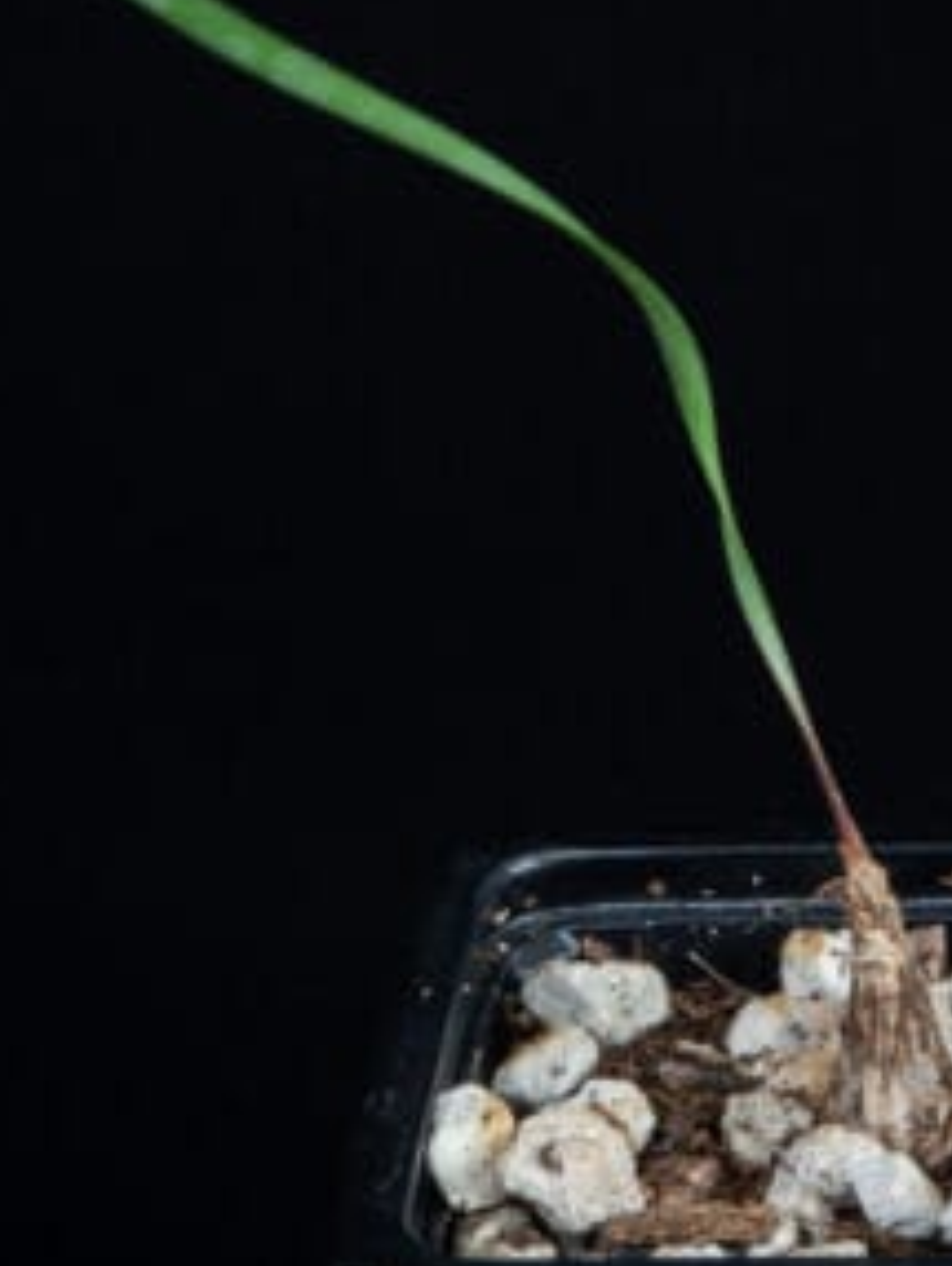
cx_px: 853
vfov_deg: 15.7
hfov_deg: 11.8
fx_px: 4577
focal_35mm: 125
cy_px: 472
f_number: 36
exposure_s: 6
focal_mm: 60
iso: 100
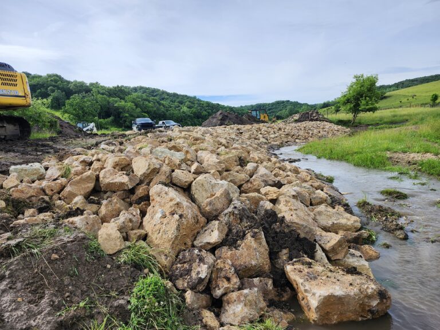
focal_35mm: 23
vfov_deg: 58.9
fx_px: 292
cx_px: 220
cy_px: 165
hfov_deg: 73.9
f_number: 1.8
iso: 25
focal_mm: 5.54
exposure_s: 1/1663
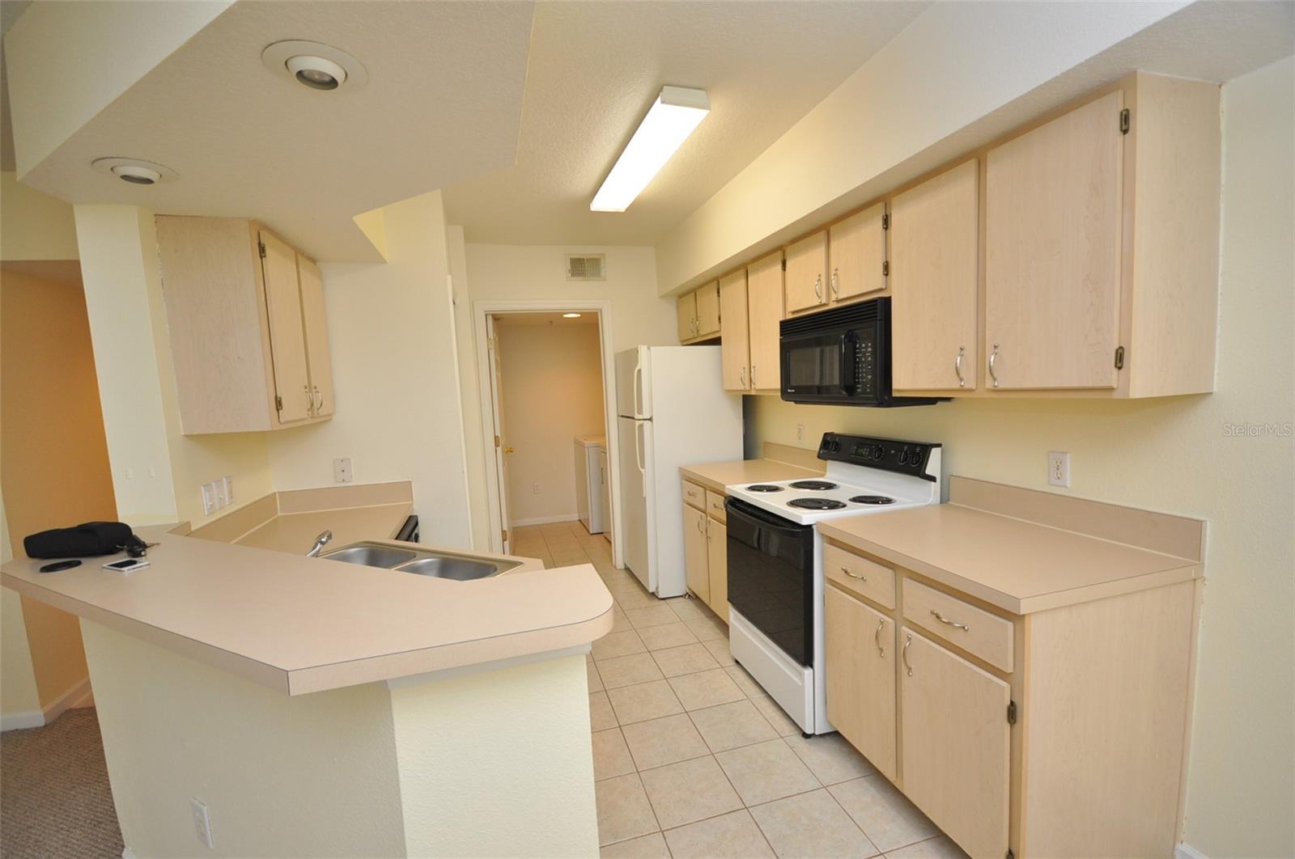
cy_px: 430
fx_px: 539
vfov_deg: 77.2
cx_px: 648
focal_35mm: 15
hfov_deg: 100.5
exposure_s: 1/60
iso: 500
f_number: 4
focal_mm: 10
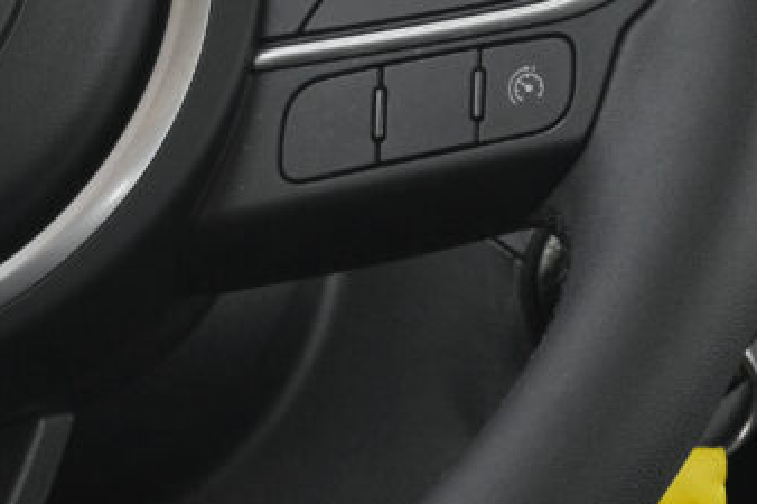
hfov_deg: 9.7
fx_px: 4329
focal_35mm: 206
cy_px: -95
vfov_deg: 6.6
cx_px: -311
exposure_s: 1/125
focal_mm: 45
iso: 2000
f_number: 9
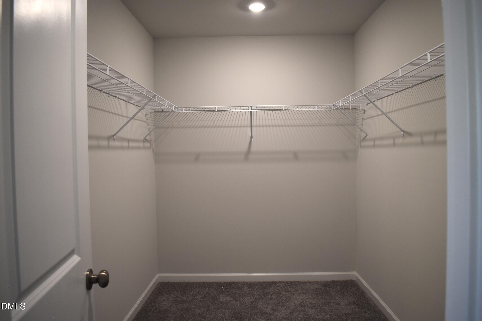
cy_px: 160
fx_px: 361
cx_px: 241
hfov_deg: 67.4
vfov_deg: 47.9
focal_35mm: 27
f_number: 4
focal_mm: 18
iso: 450
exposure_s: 1/60
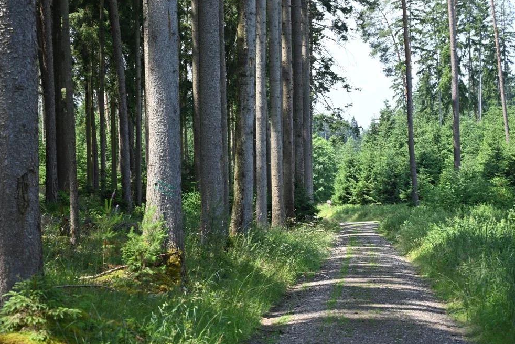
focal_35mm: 77
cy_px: 158
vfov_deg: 17.7
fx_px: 1102
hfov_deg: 26.3
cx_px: 256
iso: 160
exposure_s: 1/250
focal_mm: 70
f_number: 5.6
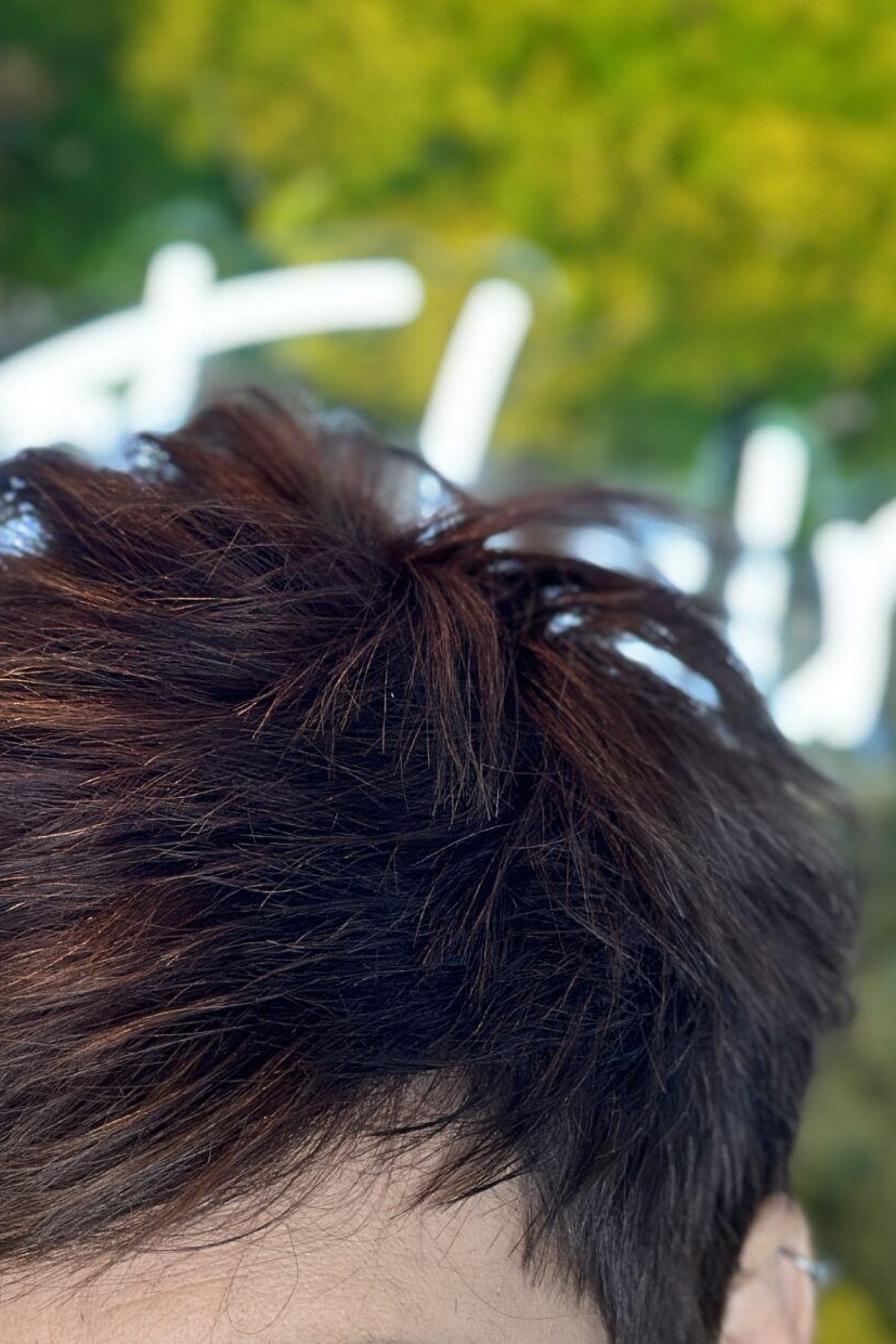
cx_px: 403
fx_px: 3846
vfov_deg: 19.7
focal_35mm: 103
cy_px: 1039
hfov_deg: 13.3
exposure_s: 1/120
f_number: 1.78
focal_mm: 6.86
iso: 64
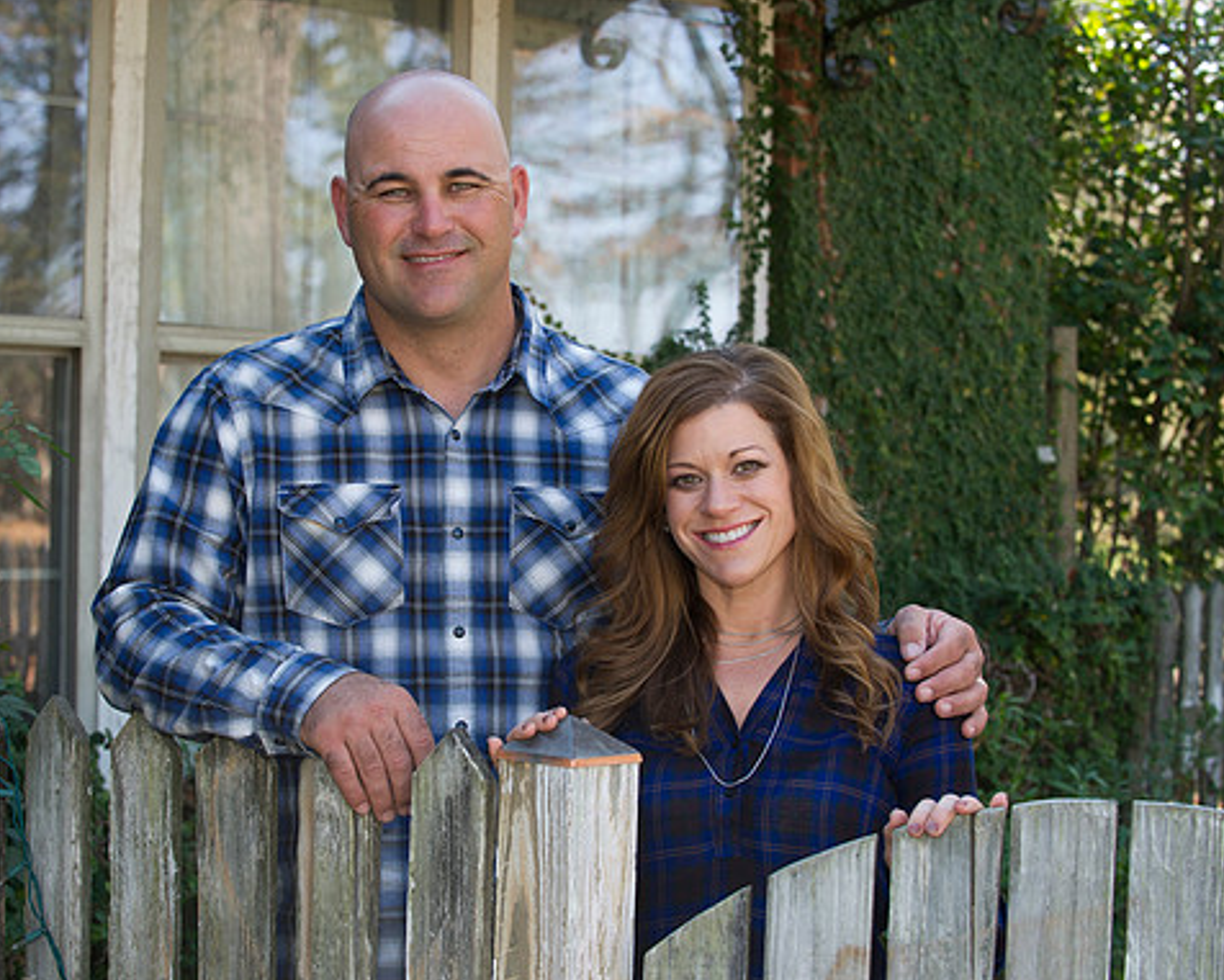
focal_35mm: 80
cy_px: 494
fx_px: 2899
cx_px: 512
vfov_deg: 19.2
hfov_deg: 23.8
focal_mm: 70
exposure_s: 1/100
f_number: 5
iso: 400
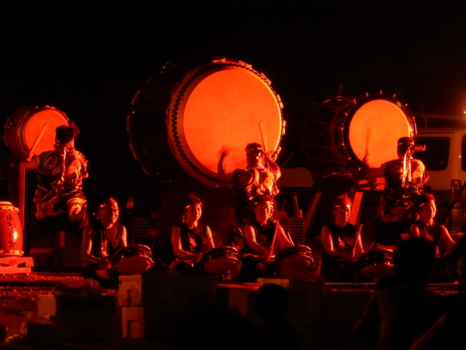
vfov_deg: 10.1
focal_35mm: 147
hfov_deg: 13.4
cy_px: 175
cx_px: 233
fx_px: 1979
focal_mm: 26.4
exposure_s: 1/15
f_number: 5.6
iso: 1600
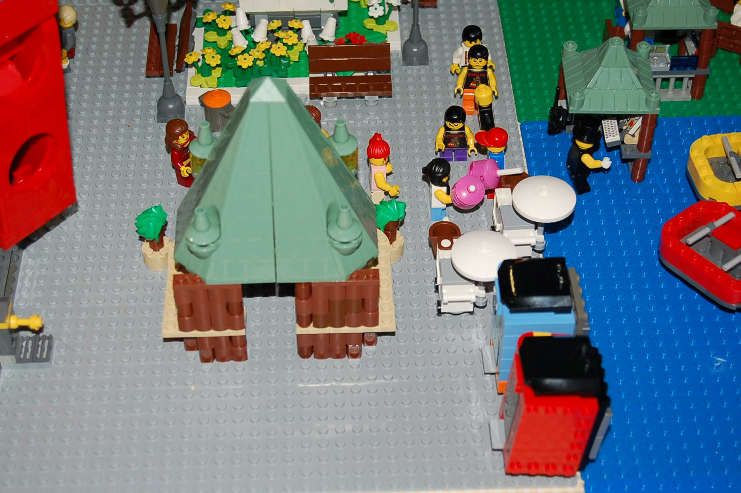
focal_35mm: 72
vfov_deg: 18.9
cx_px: 370
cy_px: 246
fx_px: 1481
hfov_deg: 28.1
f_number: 5.6
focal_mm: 48
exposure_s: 1/60
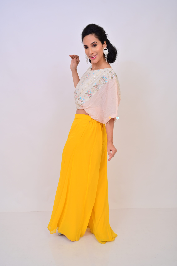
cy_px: 133
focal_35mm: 37
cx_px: 88
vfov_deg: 51.9
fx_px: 273
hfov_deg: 35.9
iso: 200
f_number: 5
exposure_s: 1/125
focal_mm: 37
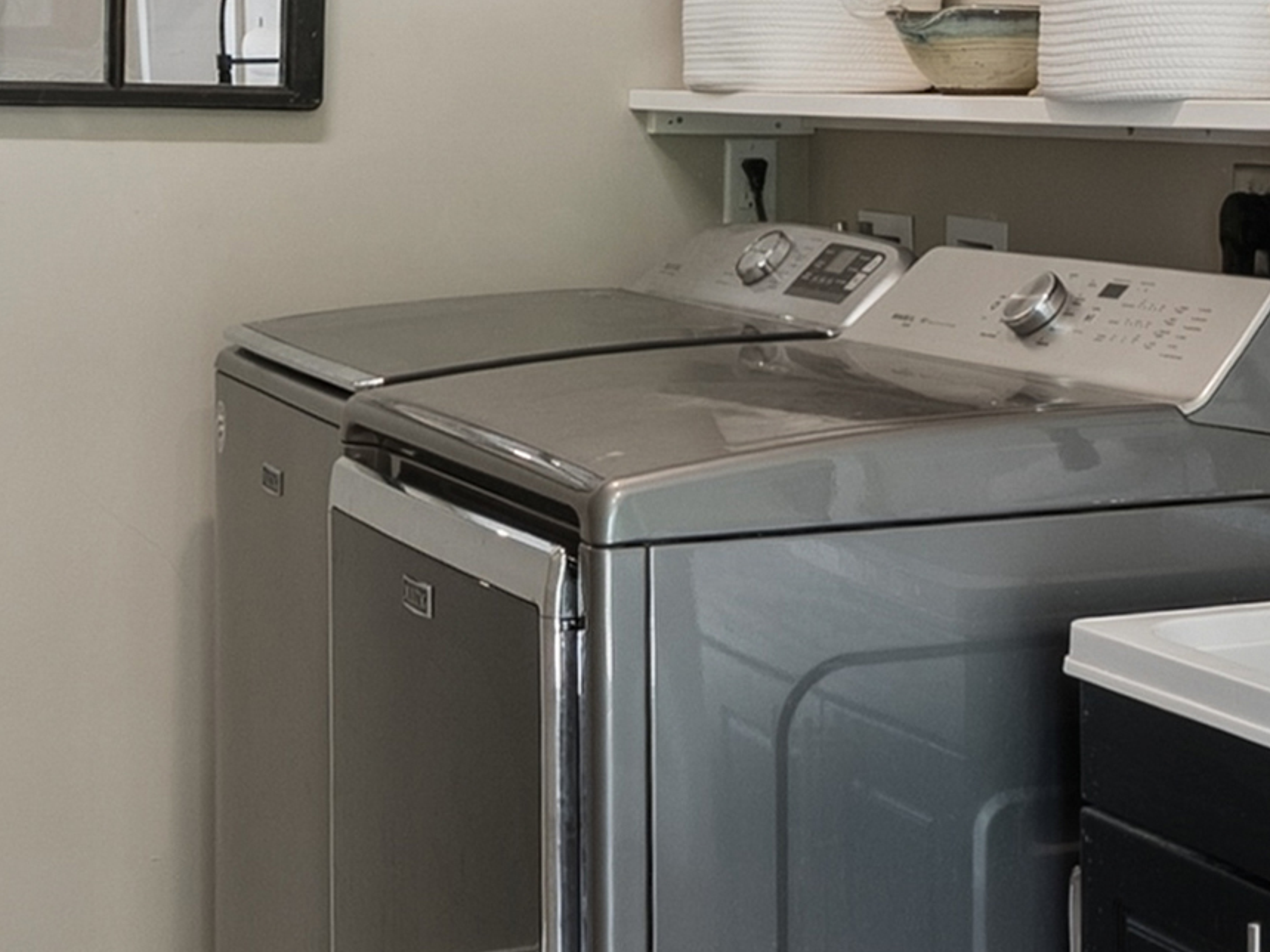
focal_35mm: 76
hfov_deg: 25.2
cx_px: 1022
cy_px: -18
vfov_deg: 18.8
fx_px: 2788
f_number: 7.1
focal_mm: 16
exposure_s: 1/25
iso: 320
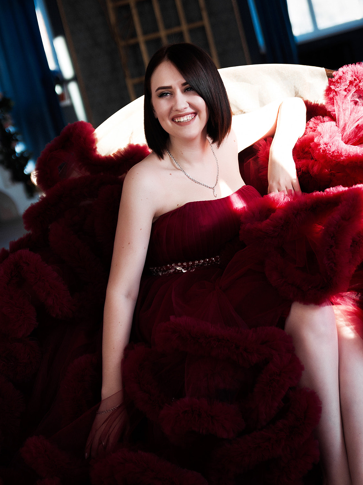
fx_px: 769
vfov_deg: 34.9
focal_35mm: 55
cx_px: 184
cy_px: 267
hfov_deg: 26.6
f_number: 2.8
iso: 160
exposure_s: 1/320
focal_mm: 50
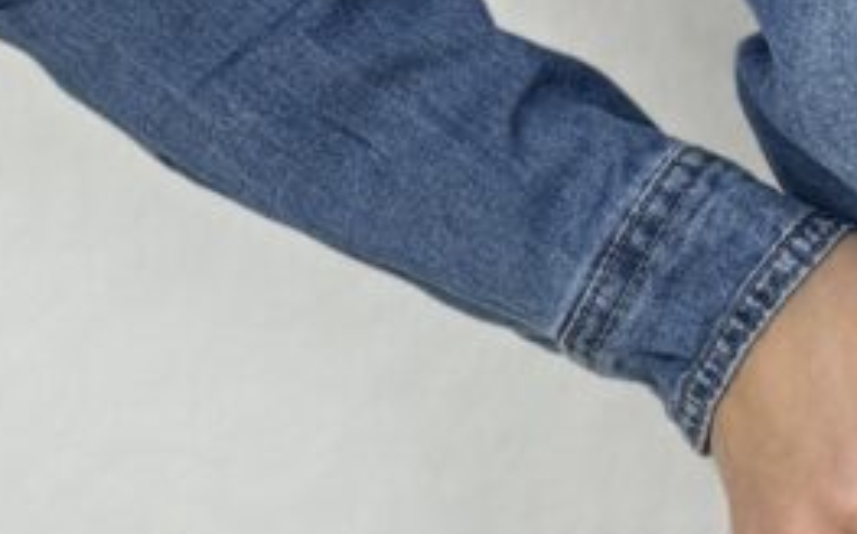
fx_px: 3034
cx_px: 1106
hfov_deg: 15.3
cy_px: -93
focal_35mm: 130
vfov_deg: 9.9
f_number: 1.9
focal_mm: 2.69
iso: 64
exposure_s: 1/100
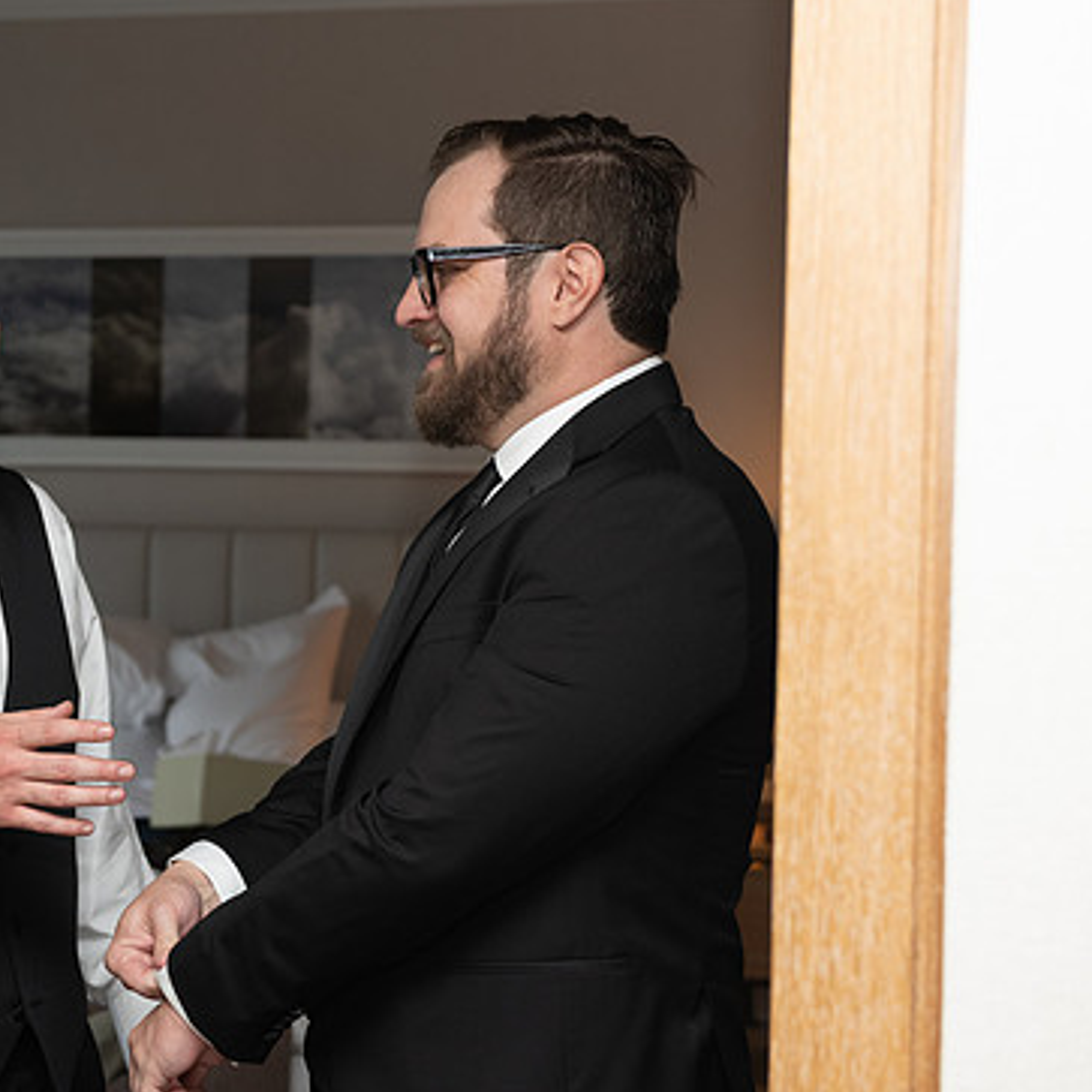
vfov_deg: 22.8
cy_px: 552
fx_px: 2712
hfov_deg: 22.6
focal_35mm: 76
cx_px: 316
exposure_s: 1/125
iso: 800
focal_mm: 56
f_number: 4
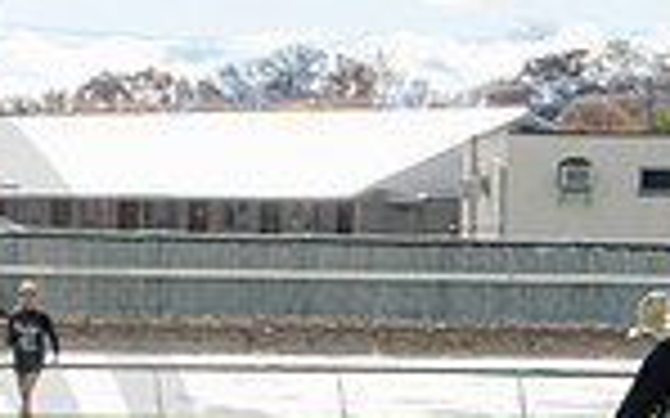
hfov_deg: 7.3
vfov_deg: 4.7
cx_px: -558
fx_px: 5074
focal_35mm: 278
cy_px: 681
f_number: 7.1
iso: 400
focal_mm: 70
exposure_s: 1/800
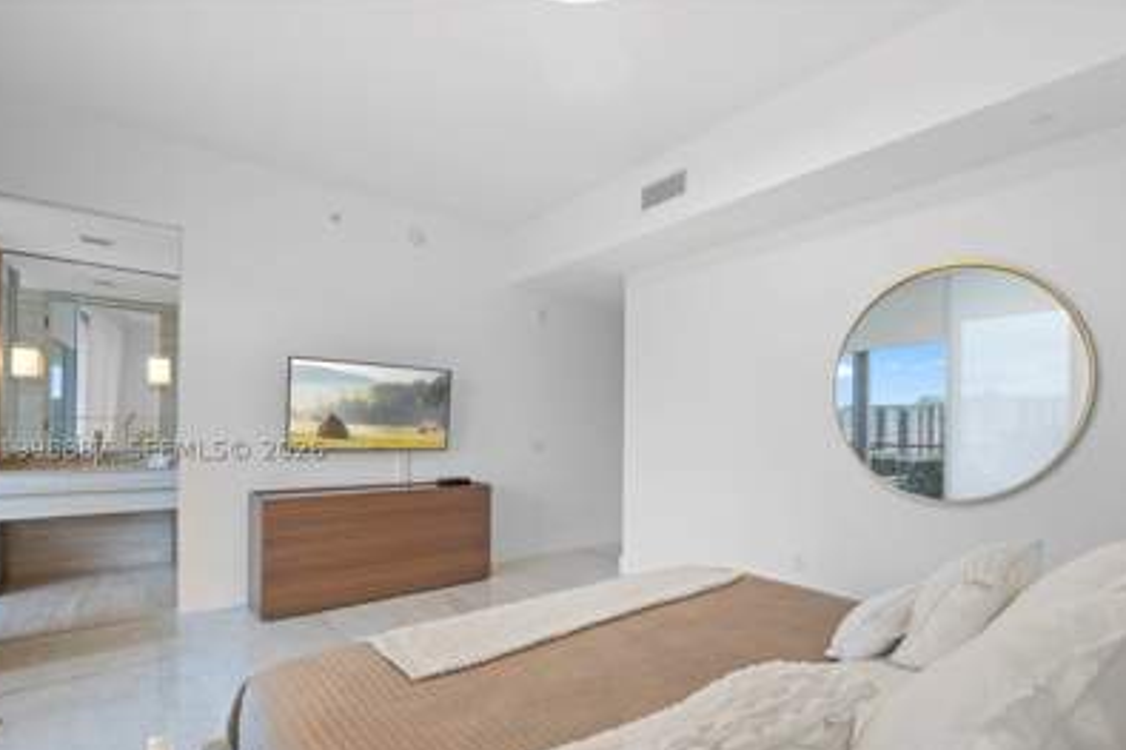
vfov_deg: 69.7
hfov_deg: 92.7
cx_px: 641
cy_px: 446
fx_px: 531
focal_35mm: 17
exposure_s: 1/2.5
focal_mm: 14
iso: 100
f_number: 9
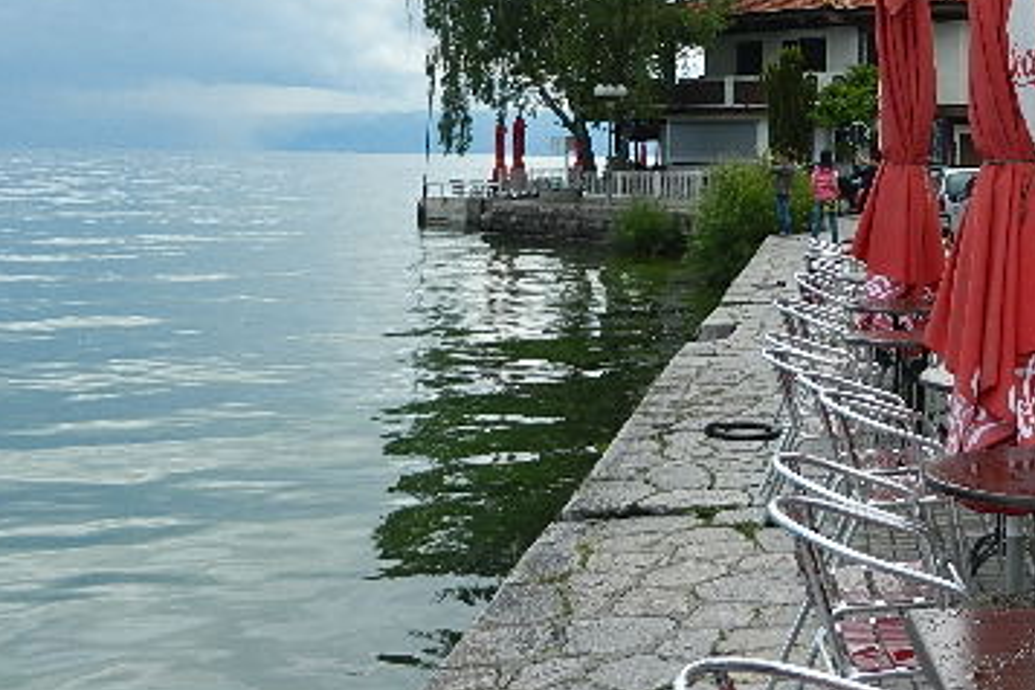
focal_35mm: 54
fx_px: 1552
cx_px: 913
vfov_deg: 24.1
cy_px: 26
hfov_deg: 35.0
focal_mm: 5.1
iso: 160
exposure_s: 1/800
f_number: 3.6
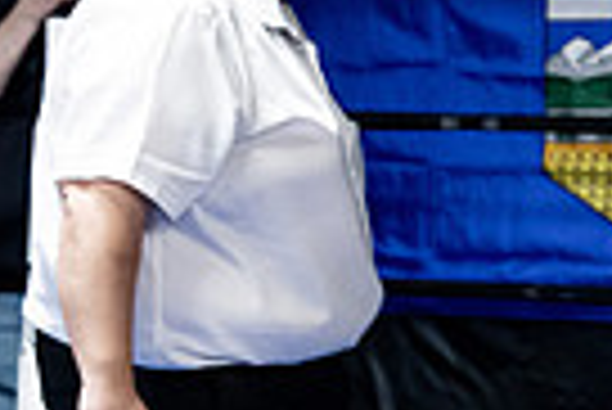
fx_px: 4050
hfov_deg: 8.3
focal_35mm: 238
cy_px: 327
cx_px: 1107
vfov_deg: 5.8
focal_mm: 56
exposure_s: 1/1000
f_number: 2.8
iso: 8000
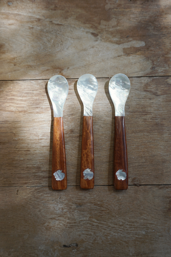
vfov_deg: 61.9
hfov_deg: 43.6
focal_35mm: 30
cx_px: 86
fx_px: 214
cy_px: 128
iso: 100
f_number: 4
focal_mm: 20
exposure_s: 1/60
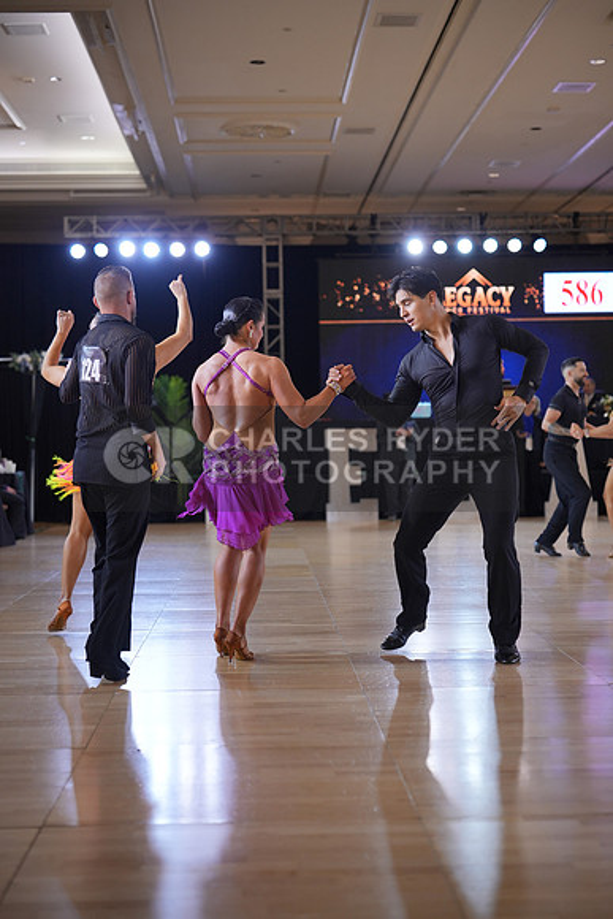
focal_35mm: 56
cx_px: 306
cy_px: 460
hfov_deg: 24.2
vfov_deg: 35.6
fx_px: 1429
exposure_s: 1/500
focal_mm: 56
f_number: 2
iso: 640
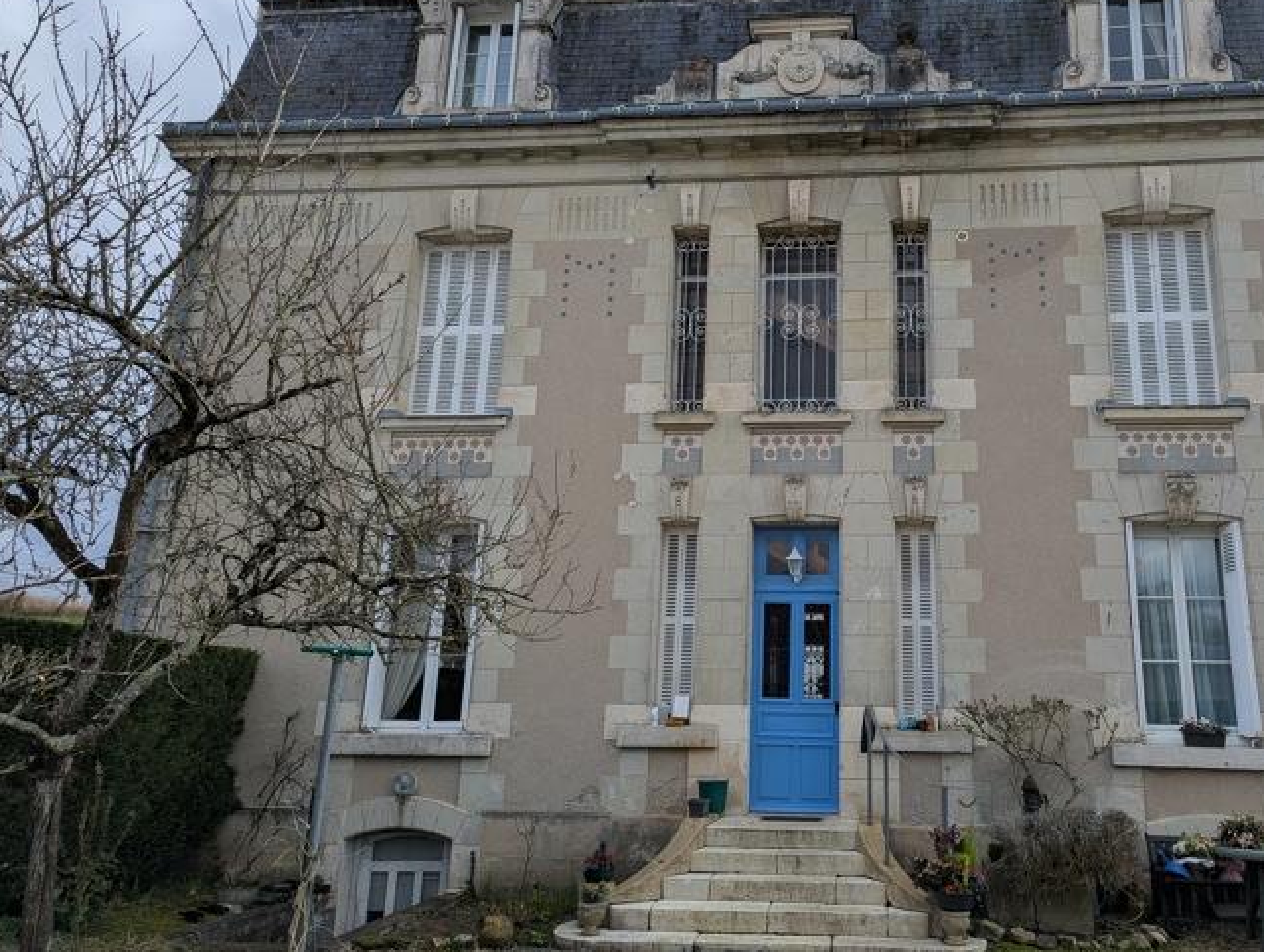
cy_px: 409
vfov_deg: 46.8
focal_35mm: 30
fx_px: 1097
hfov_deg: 59.2
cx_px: 786
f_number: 1.85
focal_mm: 6.81
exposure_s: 1/2358
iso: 39
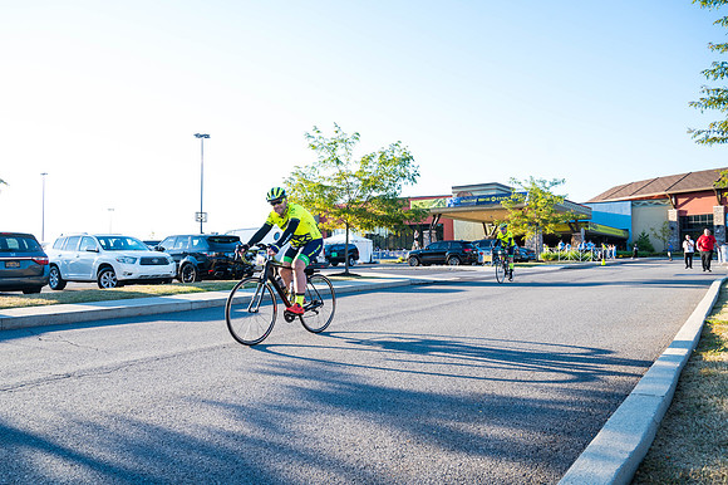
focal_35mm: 26
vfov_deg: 50.4
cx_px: 364
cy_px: 242
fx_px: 515
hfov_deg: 70.5
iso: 400
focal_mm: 25.5
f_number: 6.3
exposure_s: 1/250
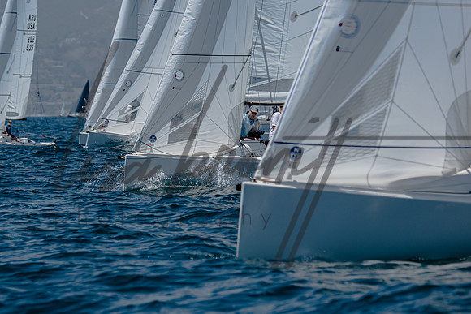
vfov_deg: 3.8
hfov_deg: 5.7
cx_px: 236
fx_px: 4711
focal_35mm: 360
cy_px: 157
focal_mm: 240
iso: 200
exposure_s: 1/2000
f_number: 5.3
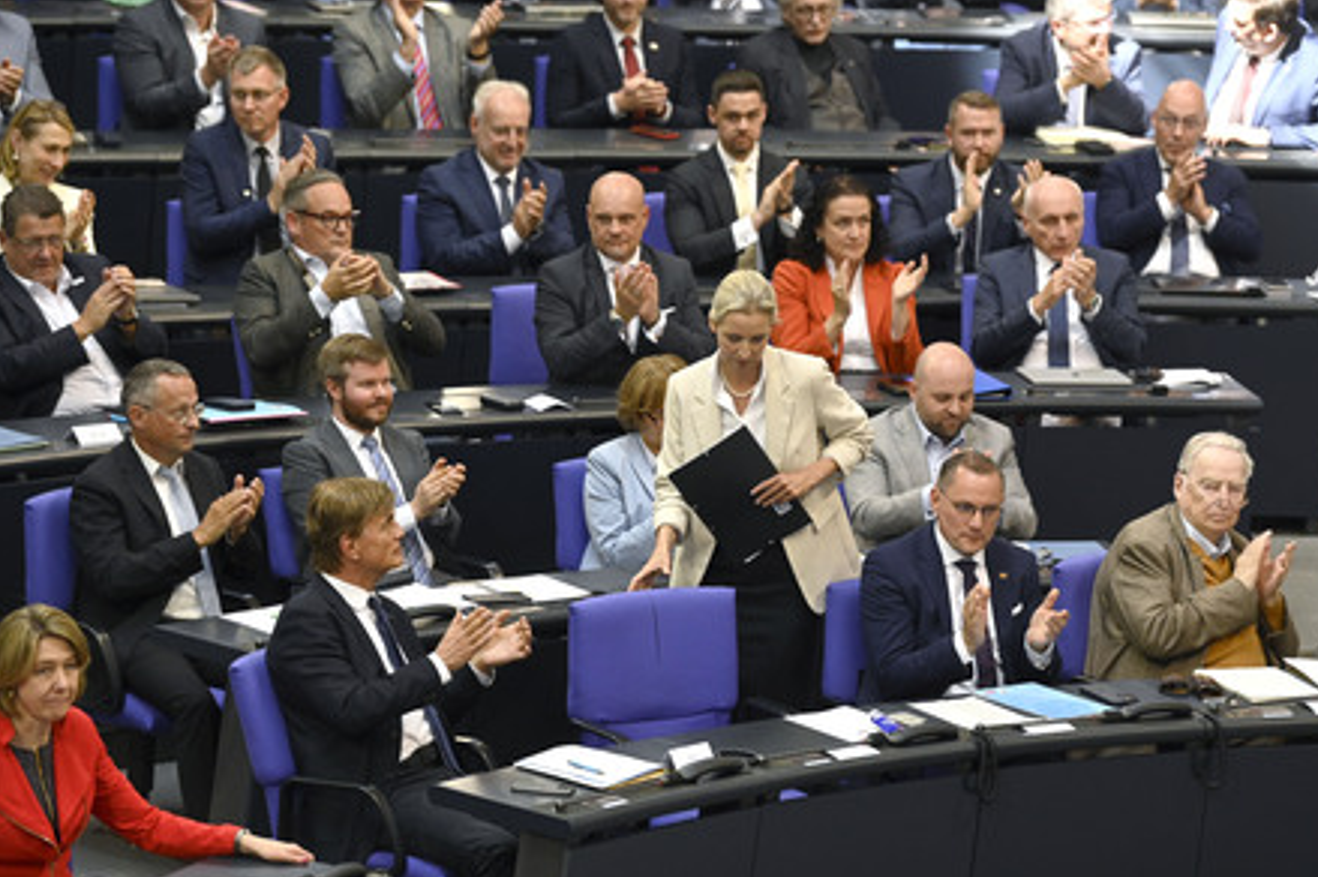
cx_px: 668
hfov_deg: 11.1
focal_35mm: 185
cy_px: 448
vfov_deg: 7.4
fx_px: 6768
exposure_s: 1/500
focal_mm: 180
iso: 3200
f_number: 4.5
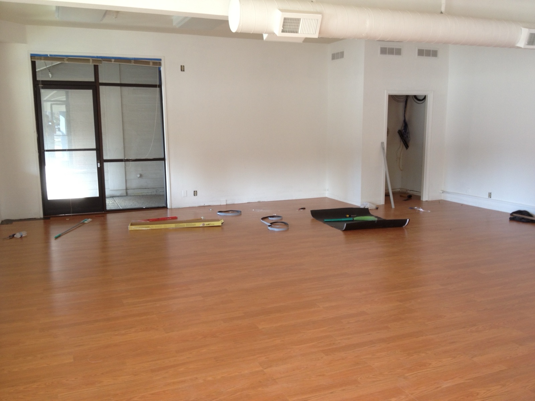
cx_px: 268
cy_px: 200
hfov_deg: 52.6
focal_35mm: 35
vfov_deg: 40.7
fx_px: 541
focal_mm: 4.28
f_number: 2.4
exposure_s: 1/24
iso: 50
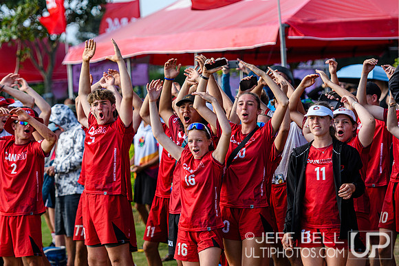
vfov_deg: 7.0
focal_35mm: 195
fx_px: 2162
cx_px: 200
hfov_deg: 10.5
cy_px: 133
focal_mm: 130
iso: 250
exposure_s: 1/1000
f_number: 3.2
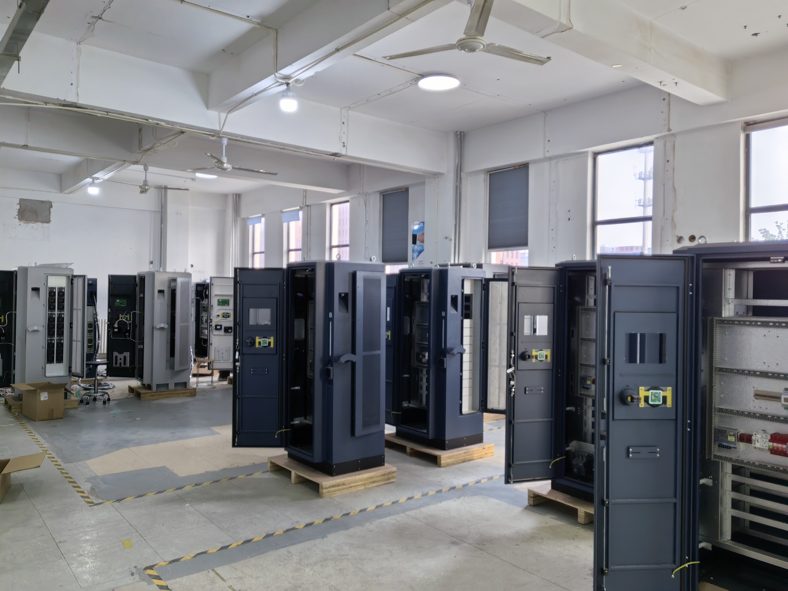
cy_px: 296
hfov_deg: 65.3
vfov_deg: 51.4
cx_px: 394
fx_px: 615
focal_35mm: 27
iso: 125
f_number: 1.9
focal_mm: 5.52
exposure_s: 1/200
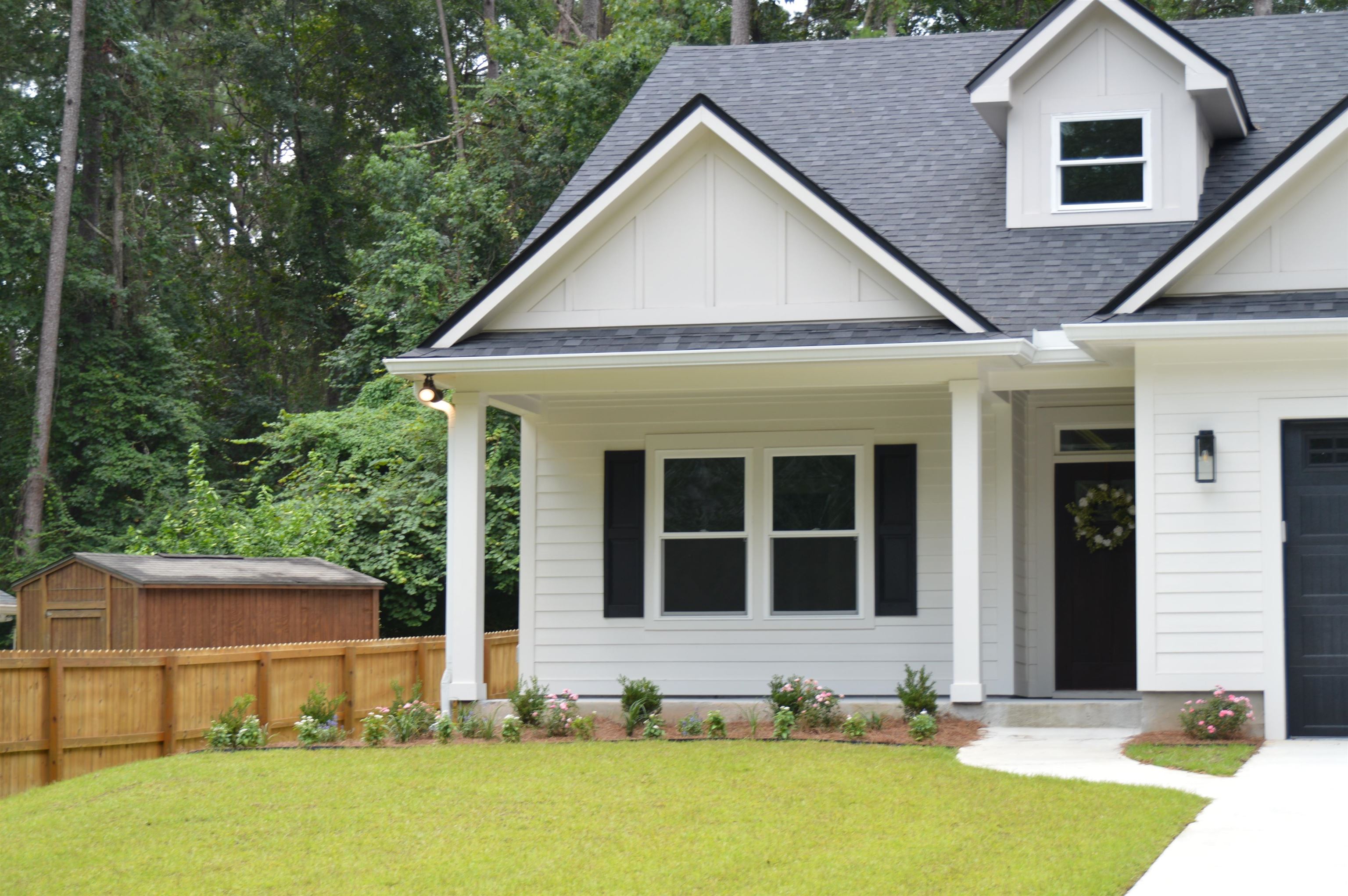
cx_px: 674
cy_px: 448
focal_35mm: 72
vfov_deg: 18.9
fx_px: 2693
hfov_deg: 28.1
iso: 125
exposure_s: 1/125
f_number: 5.6
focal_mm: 48
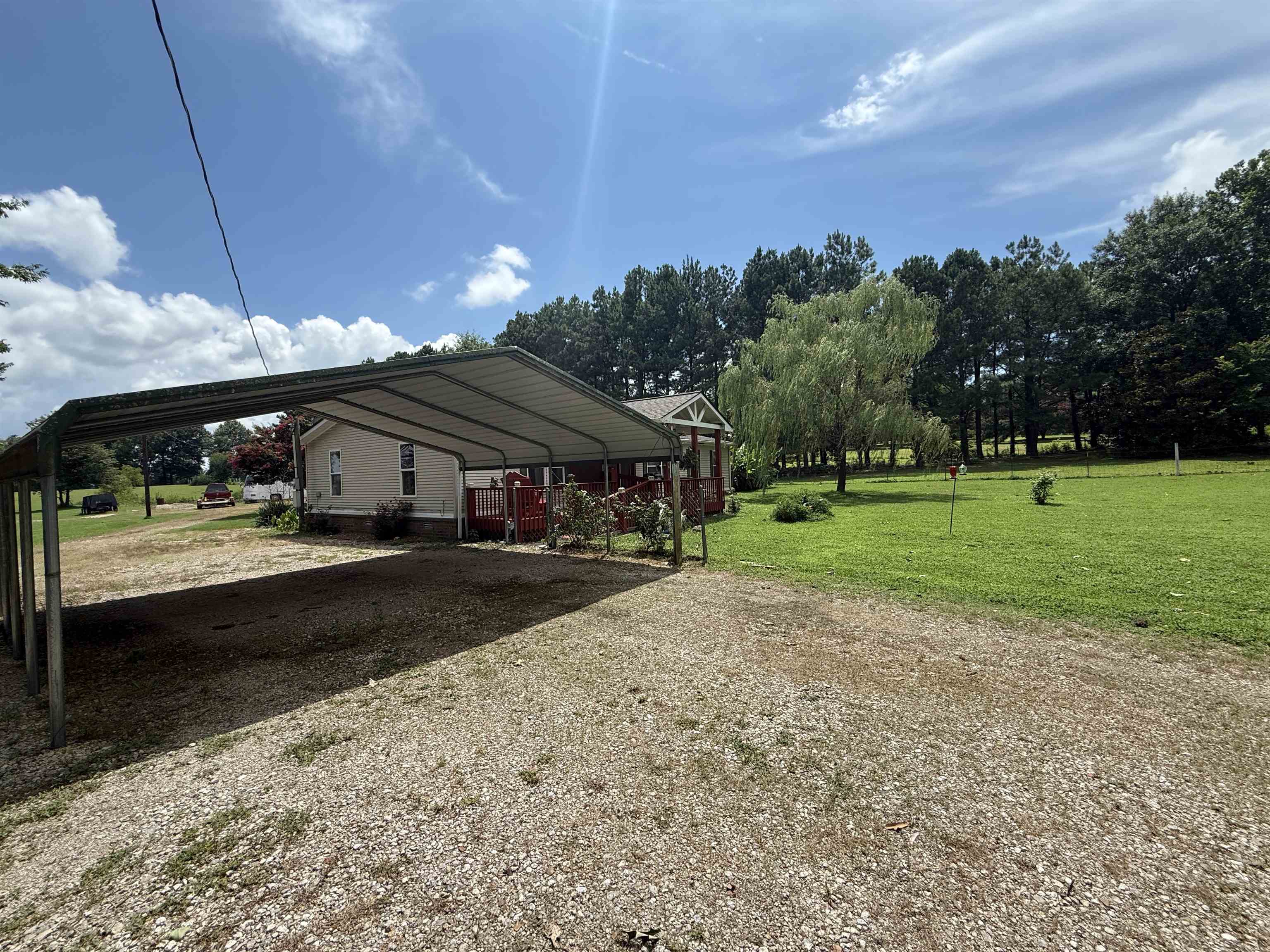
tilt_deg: +0.6
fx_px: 514
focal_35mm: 14
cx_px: 635
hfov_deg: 102.1
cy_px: 476
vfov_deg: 85.7
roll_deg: +2.1
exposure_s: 1/2165
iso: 64
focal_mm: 2.22
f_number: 2.2
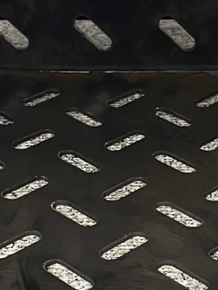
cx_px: 122
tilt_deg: -31.2
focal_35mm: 123
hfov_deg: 12.1
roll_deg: +1.3
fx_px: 1032
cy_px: 180
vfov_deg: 16.0
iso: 160
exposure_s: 1/60
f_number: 1.6
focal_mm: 5.1
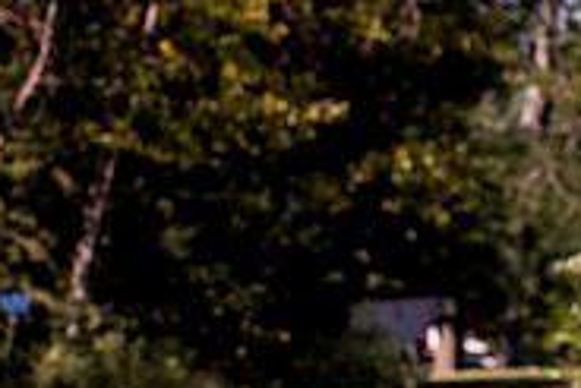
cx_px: -259
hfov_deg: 4.3
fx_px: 7623
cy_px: 459
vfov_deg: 2.9
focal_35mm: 472
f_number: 4
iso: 125
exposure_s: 1/1250
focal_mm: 150
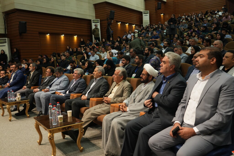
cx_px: 117
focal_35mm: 34
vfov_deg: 38.9
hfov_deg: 55.8
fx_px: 221
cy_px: 78
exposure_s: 1/40
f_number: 4
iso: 2500
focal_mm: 34
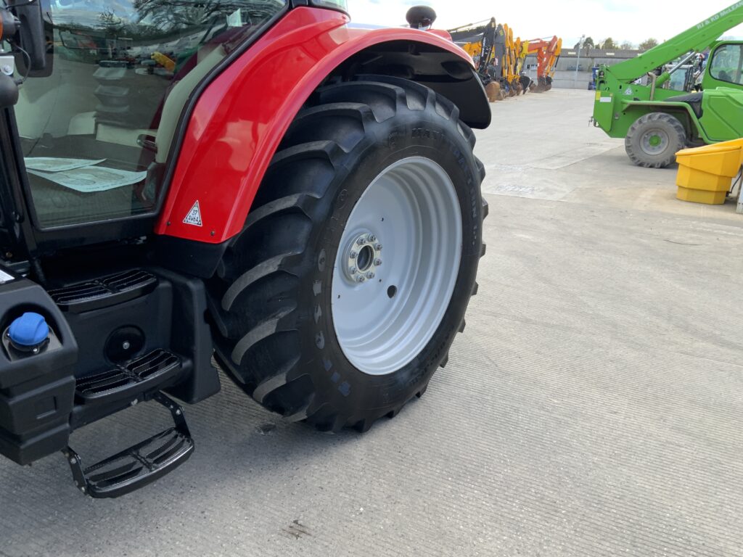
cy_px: 278
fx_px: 622
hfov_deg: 61.7
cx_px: 372
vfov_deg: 48.2
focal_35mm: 29
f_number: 1.8
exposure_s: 1/215
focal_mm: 3
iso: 16
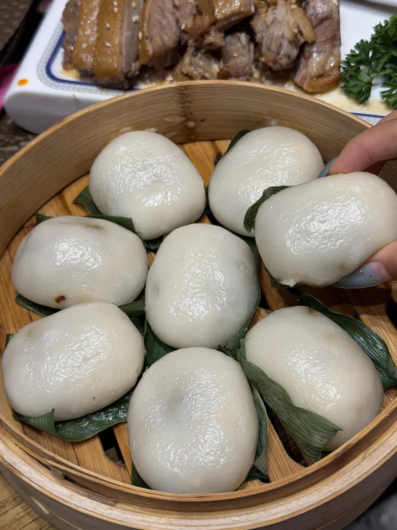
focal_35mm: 50
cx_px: 199
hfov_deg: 29.1
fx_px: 764
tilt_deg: -55.2
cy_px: 256
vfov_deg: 38.2
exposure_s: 1/121
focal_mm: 6.76
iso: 50
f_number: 1.78
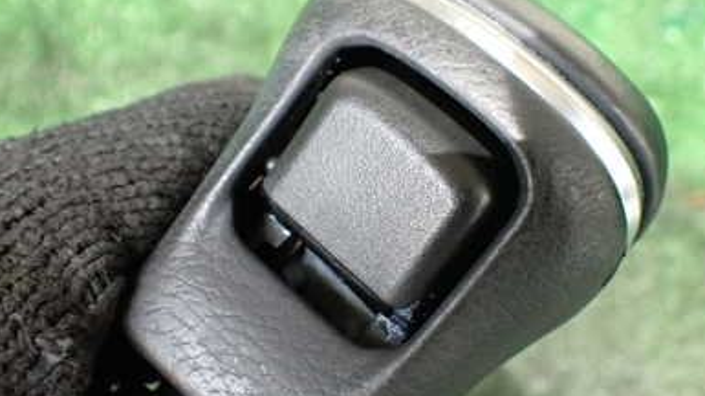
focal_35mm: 51
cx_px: 344
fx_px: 953
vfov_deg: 23.5
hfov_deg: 40.6
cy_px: 200
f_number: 2.3
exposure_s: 1/125
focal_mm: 5.4
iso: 500
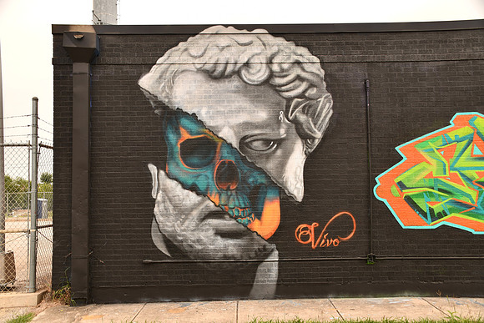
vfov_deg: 36.9
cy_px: 162
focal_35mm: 36
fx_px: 484
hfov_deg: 53.1
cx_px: 242
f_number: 5.6
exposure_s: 1/50
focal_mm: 24
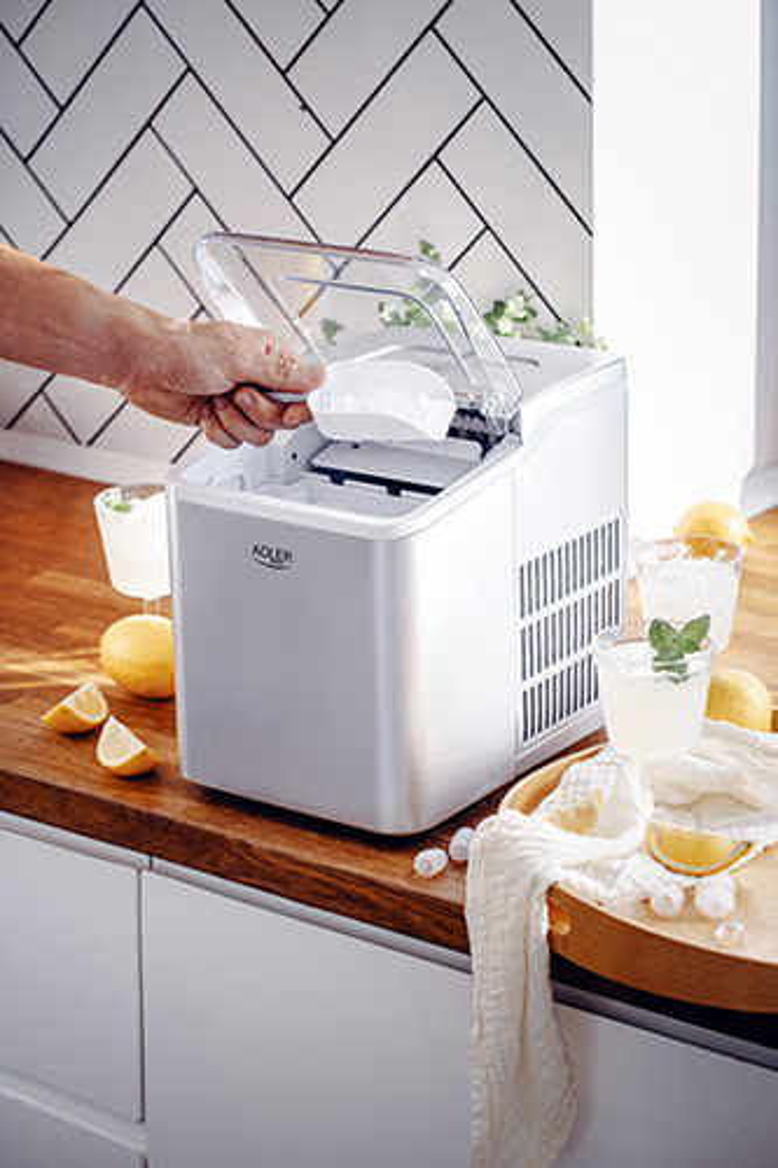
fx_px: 2757
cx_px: 389
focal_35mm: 85
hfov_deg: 16.1
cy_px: 584
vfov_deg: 23.9
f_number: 6.3
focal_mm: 85
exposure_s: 1/160
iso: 400
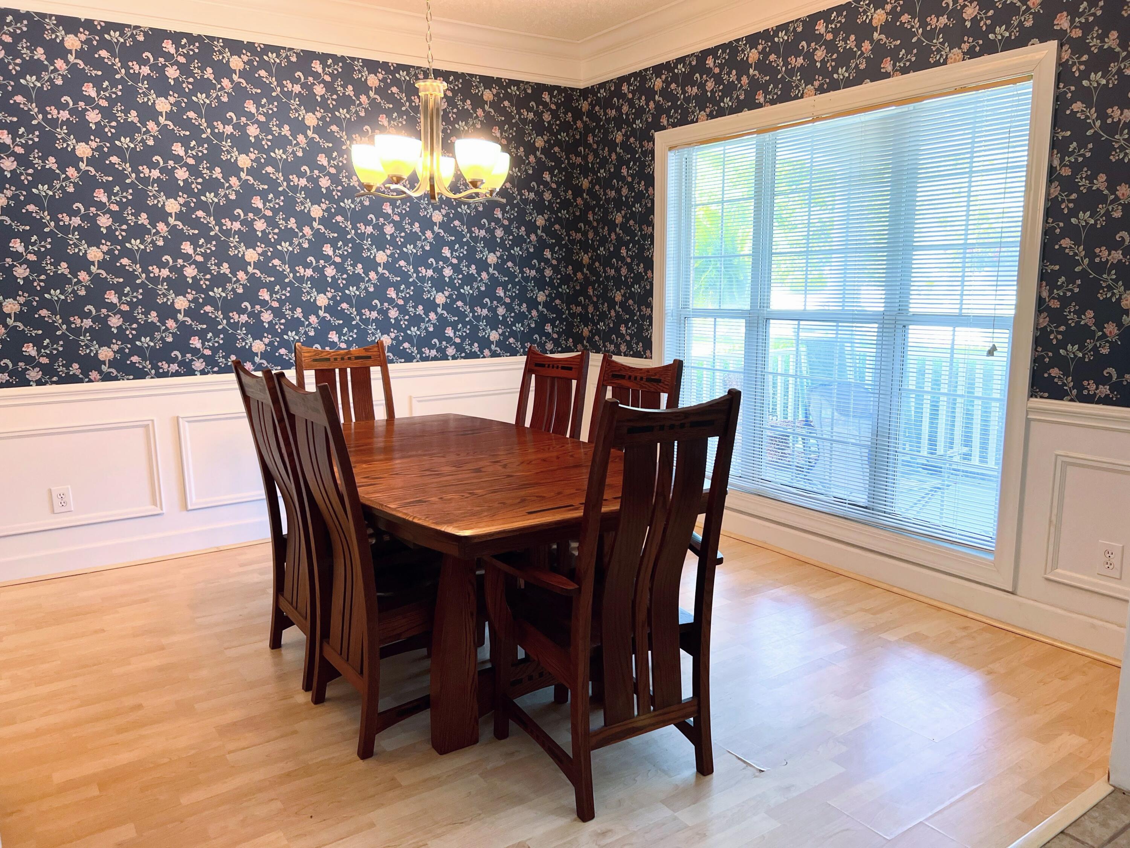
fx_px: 849
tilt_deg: -10.3
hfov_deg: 67.3
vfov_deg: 53.1
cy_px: 424
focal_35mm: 26
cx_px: 565
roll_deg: +0.9
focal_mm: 5.7
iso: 125
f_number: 1.5
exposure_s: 1/120
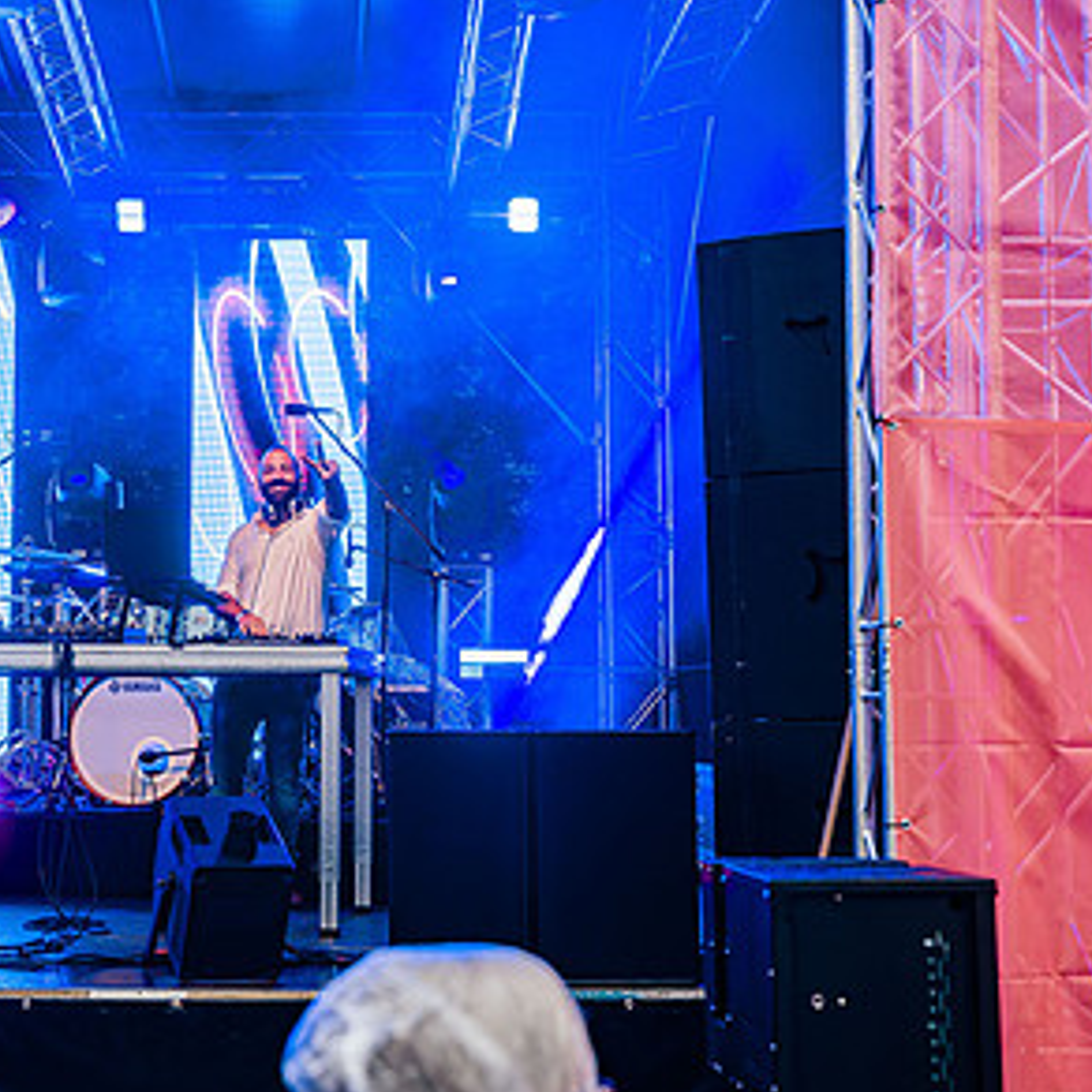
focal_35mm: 59
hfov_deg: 28.7
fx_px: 2106
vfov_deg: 29.1
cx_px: 310
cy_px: 540
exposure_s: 1/160
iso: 250
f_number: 2.8
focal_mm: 35
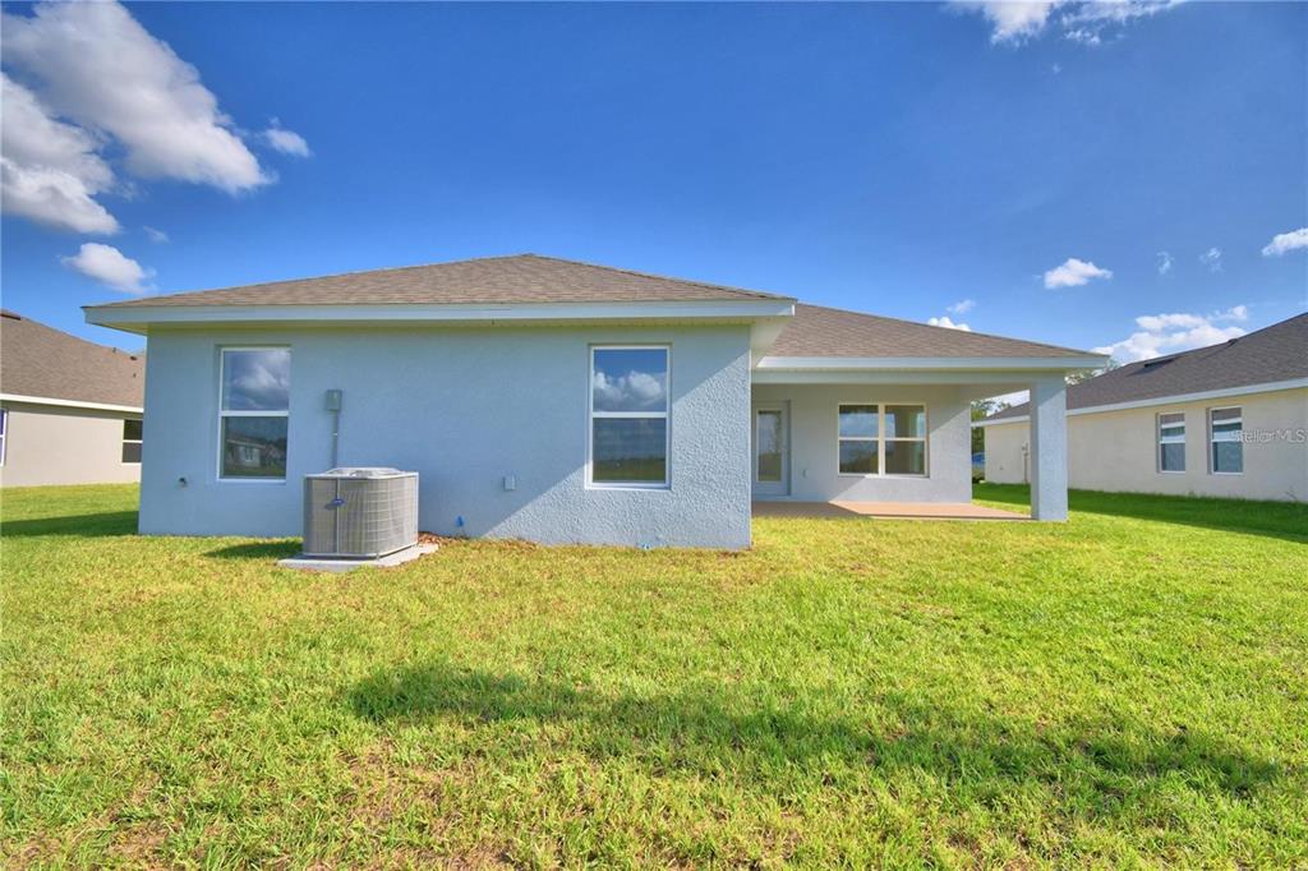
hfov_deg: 100.4
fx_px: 545
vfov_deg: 77.3
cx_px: 654
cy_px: 436
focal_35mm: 15
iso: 100
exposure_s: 1/1250
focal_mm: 10
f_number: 4.5
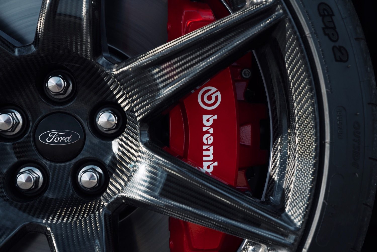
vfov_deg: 19.5
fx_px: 733
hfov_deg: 28.8
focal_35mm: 70
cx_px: 188
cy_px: 126
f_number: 4
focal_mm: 70
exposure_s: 1/320
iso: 800
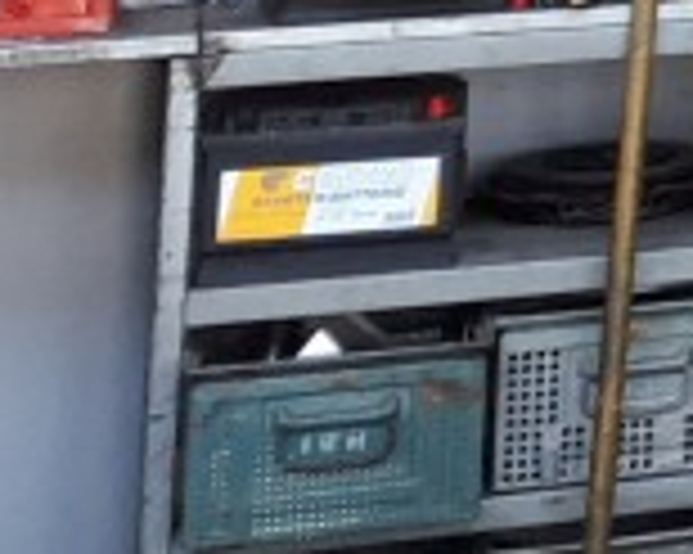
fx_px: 4222
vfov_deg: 6.8
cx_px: 2484
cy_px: -1054
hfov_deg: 7.5
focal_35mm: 206
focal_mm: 3.6
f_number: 1.9
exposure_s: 1/50
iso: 64
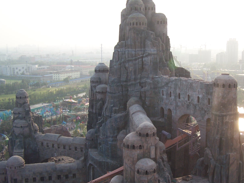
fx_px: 345
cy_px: 104
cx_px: 156
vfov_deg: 29.6
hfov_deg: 38.6
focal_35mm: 49
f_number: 2.8
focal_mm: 6.3
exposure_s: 1/350
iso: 80
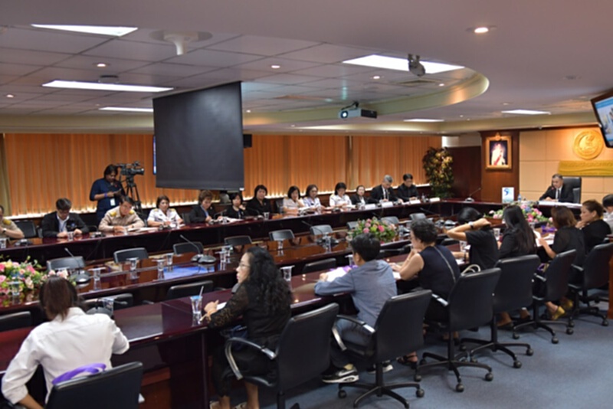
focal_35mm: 34
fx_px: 588
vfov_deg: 38.4
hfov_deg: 55.1
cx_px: 306
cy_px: 204
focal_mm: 23
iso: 800
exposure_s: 1/100
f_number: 5
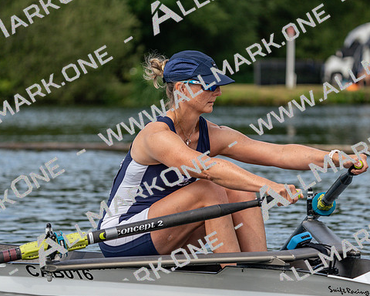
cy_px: 148
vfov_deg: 6.8
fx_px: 2486
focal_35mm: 227
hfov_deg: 8.5
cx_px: 193
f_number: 5.6
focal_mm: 200
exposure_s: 1/1600
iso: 400
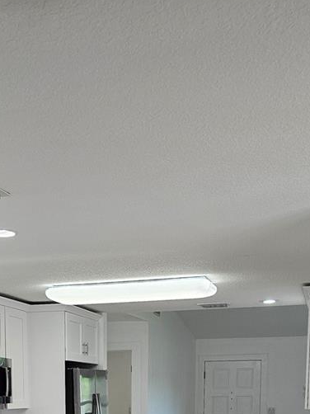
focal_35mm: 55
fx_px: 657
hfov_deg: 26.4
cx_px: 100
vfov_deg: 30.7
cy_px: 471
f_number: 1.7
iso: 125
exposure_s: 1/120
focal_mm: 6.3
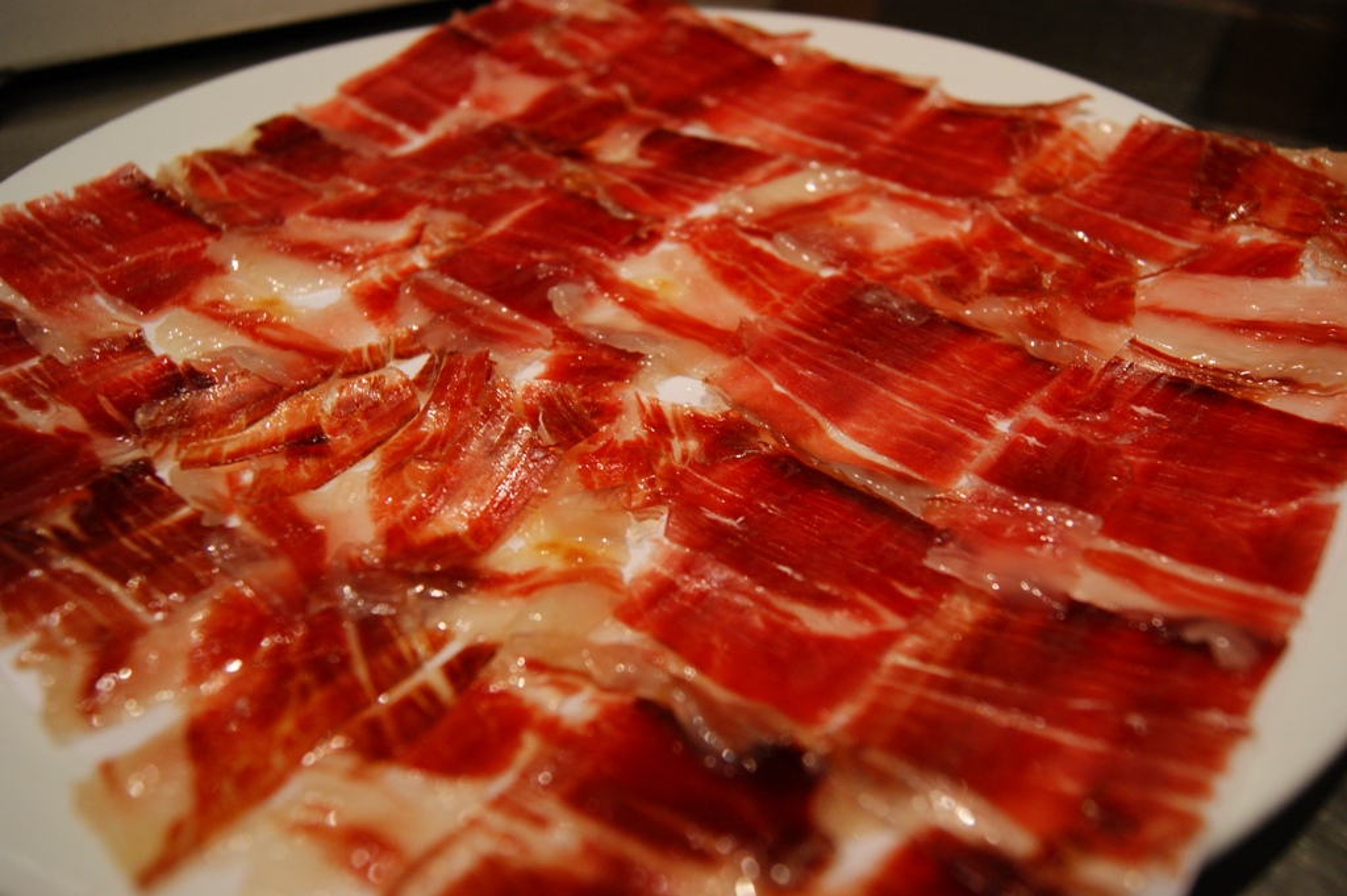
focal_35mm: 33
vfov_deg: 39.9
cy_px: 448
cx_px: 674
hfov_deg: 57.3
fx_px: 1234
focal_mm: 22
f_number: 4
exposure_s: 1/20
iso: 400
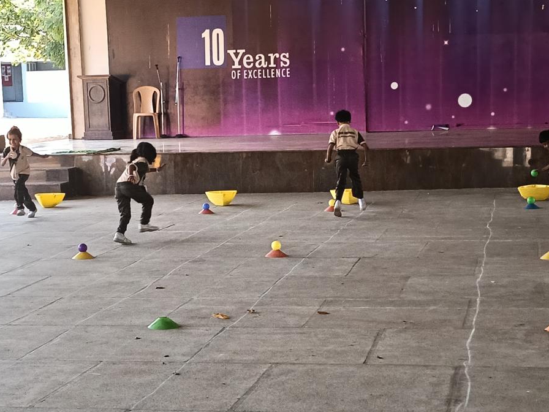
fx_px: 1142
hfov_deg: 27.0
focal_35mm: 72
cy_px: 231
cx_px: 249
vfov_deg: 20.4
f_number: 1.8
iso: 250
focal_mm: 3.98
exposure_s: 1/120
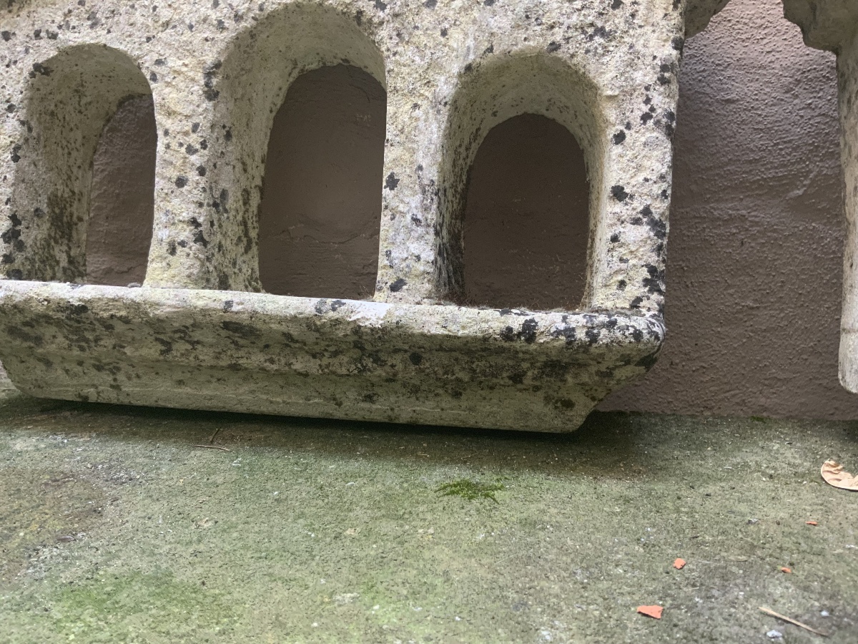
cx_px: 429
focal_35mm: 29
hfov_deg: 61.7
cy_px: 322
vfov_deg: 48.2
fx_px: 719
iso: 160
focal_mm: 3
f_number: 1.8
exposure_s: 1/60
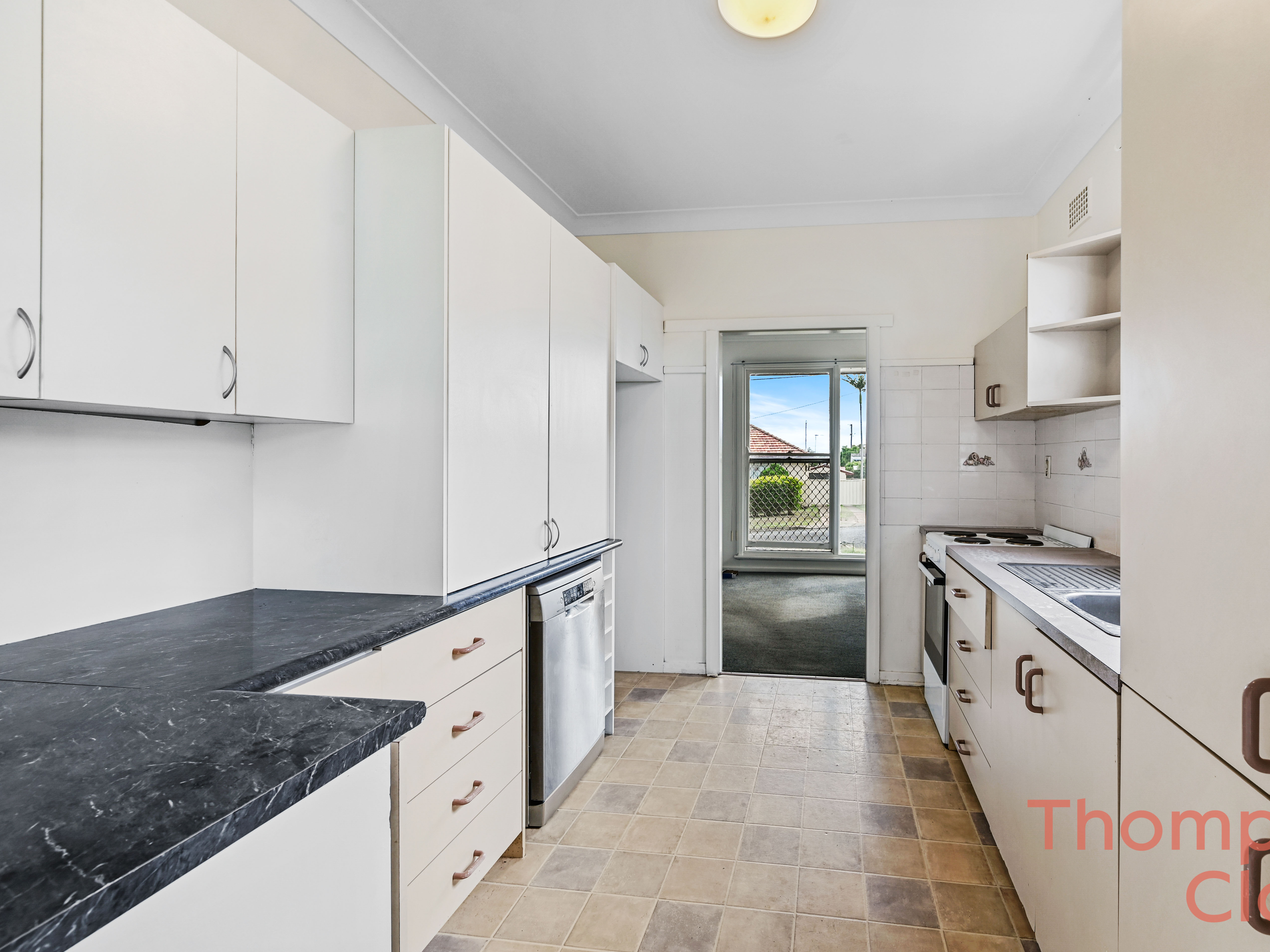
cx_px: 752
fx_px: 587
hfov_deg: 93.4
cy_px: 482
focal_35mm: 16
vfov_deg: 78.1
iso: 100
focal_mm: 14
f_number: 8
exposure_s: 1/13
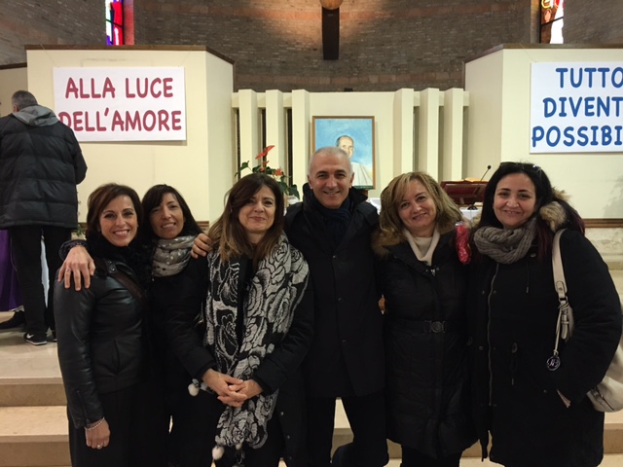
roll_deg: +0.2
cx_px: 312
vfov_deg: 48.2
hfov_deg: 61.7
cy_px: 234
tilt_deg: -3.9
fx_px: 522
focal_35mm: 29
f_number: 2.2
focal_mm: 4.15
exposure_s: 1/33
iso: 160
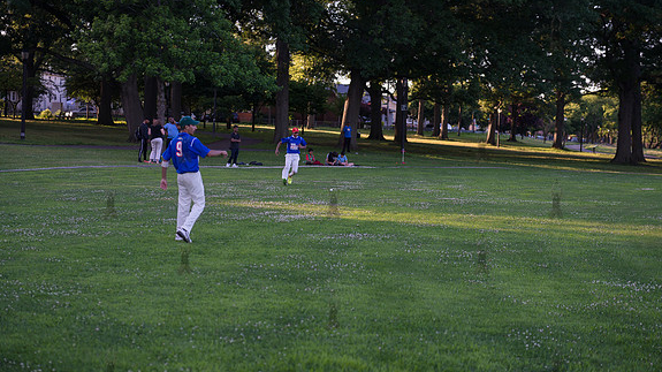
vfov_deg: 16.3
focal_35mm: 74
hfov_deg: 28.6
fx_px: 1299
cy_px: 199
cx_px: 333
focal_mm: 70
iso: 400
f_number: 2.8
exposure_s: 1/1250
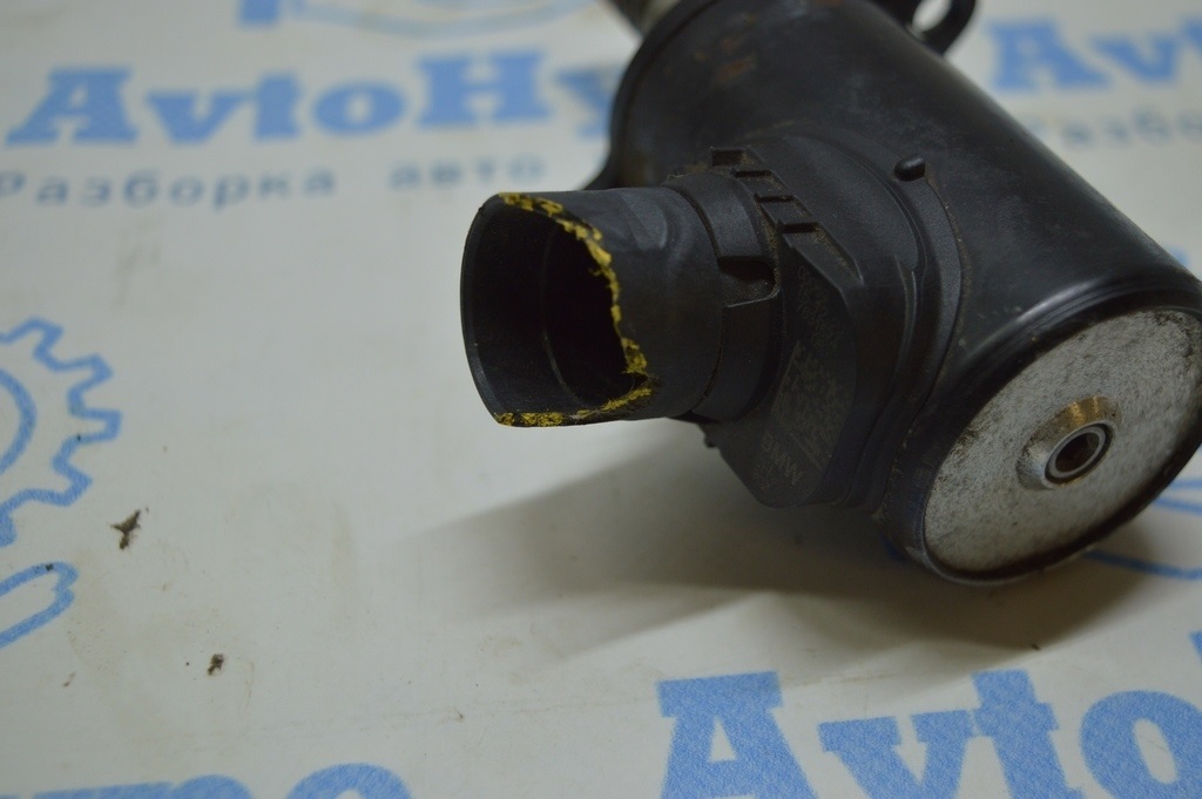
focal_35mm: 48
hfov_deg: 41.1
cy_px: 400
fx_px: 1601
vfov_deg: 28.0
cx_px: 601
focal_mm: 32
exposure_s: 1/100
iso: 400
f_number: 4.5
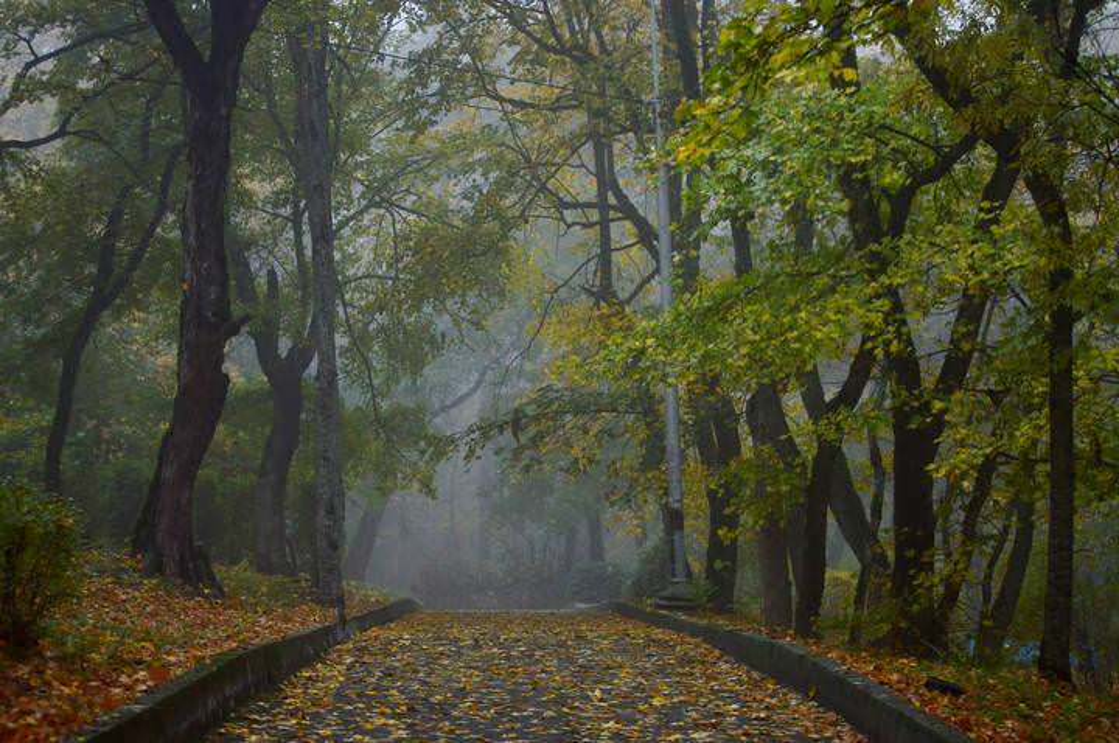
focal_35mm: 82
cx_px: 560
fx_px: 2561
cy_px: 372
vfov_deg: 16.5
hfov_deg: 24.6
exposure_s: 1/500
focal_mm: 55
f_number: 5
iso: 800
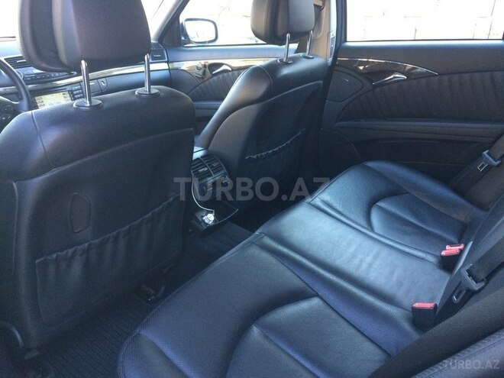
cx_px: 252
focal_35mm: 29
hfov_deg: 61.7
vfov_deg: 48.2
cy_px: 189
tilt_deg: -23.7
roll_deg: +0.6
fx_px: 422
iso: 80
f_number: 2.2
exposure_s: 1/33
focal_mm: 4.15
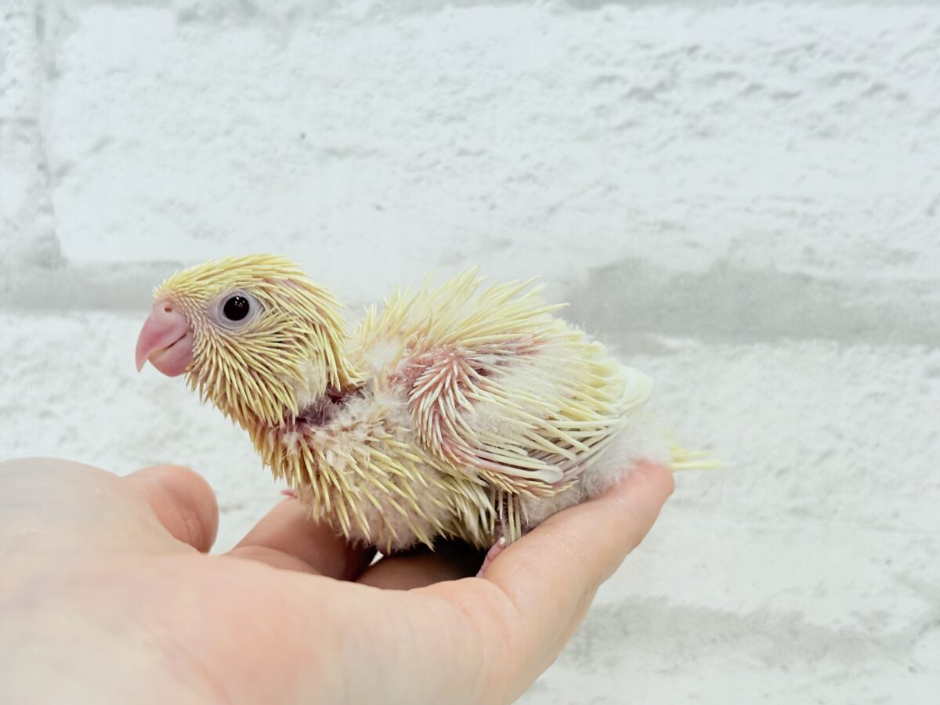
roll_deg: -0.8
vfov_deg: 28.0
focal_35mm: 52
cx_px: 470
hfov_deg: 36.8
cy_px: 352
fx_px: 1412
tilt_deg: +2.3
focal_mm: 5.96
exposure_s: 1/50
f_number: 1.6
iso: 32
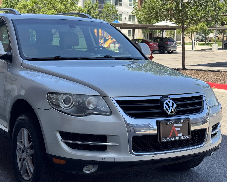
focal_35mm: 62
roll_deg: -1.0
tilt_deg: -9.5
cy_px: 97
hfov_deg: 30.4
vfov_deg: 24.6
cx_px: 90
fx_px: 417
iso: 64
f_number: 1.78
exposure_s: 1/832
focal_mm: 6.76
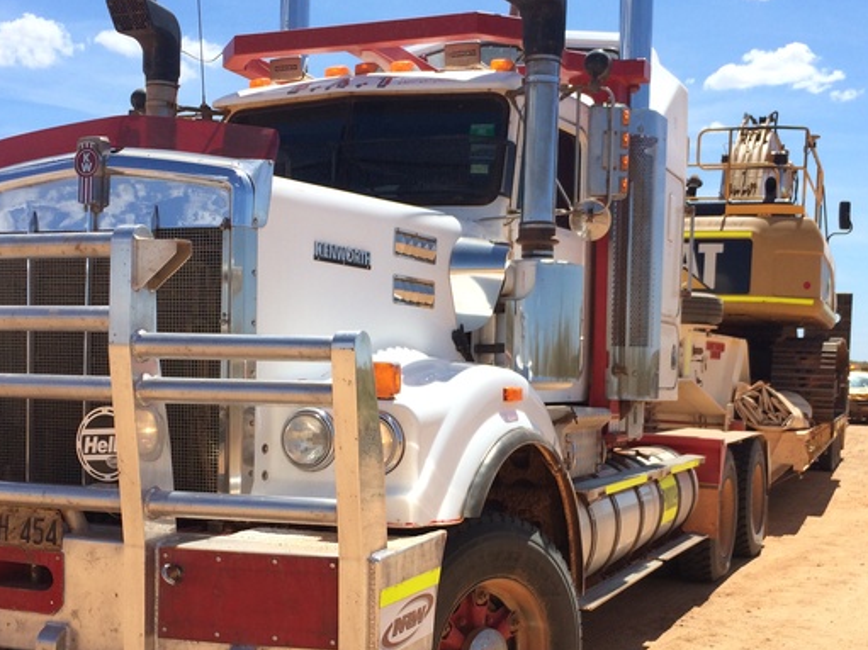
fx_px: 1178
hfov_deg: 40.4
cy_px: 407
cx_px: 457
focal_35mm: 47
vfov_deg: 30.7
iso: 40
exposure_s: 1/2564
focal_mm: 4.12
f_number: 2.2
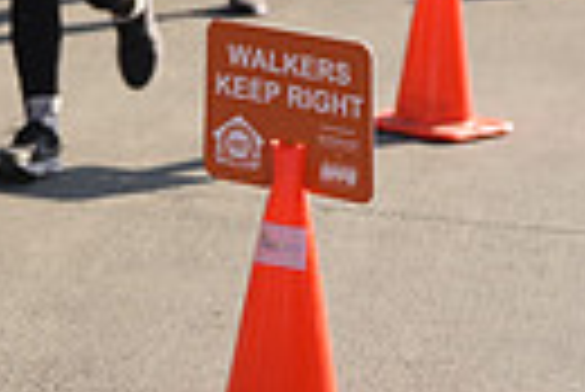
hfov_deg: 8.7
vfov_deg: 5.8
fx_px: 3774
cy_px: -421
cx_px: -270
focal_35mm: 232
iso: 100
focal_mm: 52
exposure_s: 1/1250
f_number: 2.8
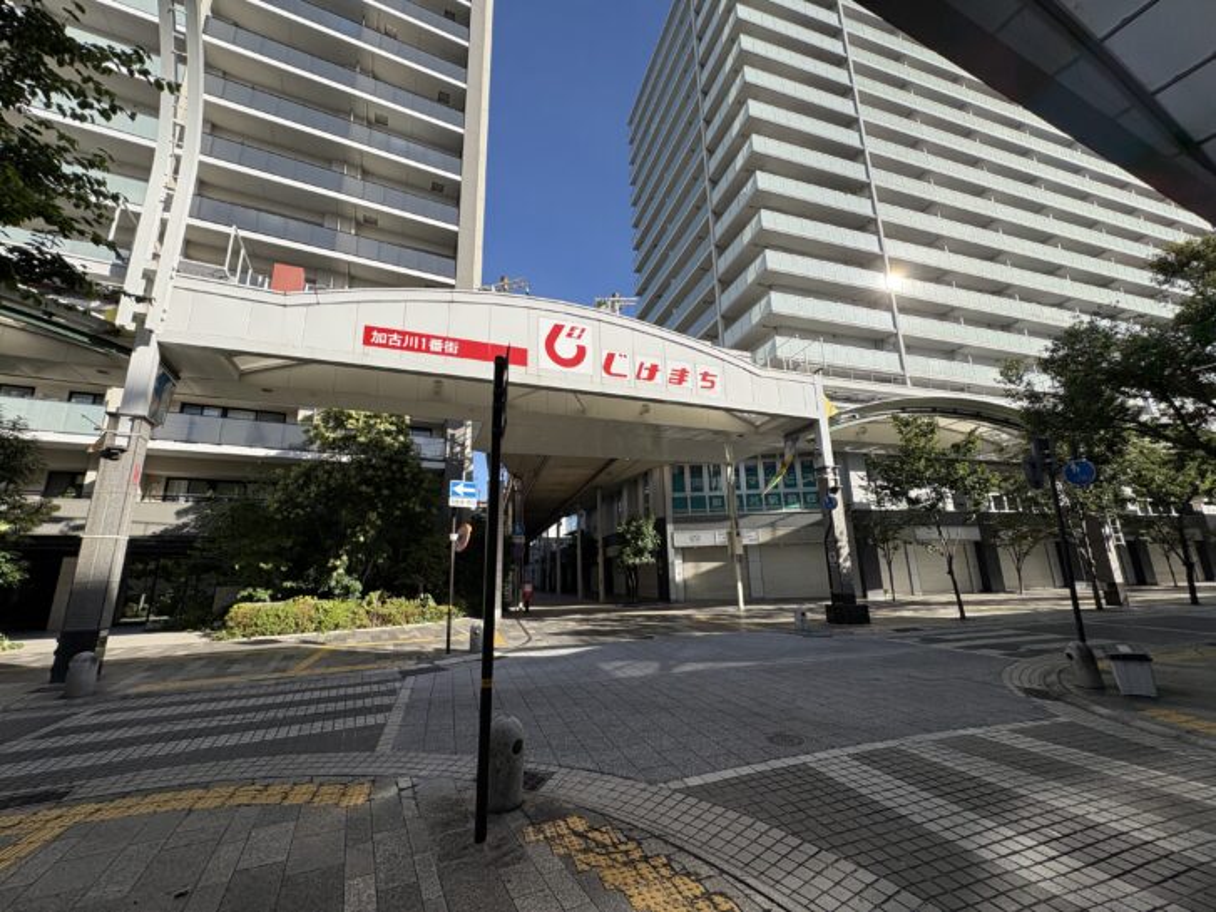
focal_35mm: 14
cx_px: 608
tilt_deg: +13.9
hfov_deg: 102.1
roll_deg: +1.6
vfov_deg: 85.7
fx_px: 492
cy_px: 456
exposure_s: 1/1323
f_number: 2.2
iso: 50
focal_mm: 2.22
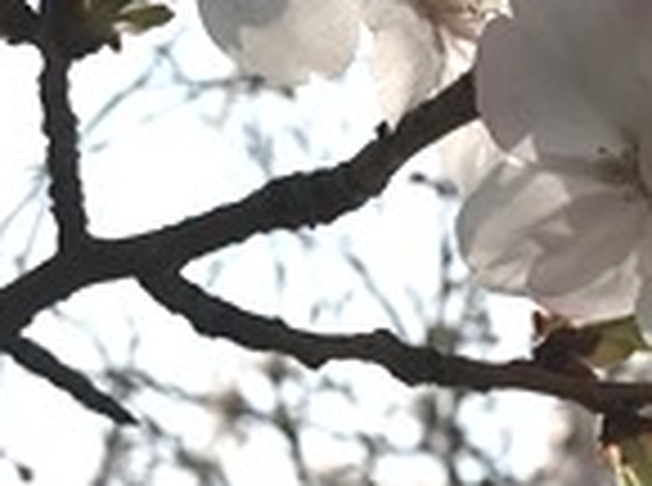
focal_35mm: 124
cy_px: 360
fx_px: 2330
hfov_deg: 15.9
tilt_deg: +59.1
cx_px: 477
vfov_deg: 11.9
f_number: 1.8
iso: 20
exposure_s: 1/4566
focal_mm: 3.99
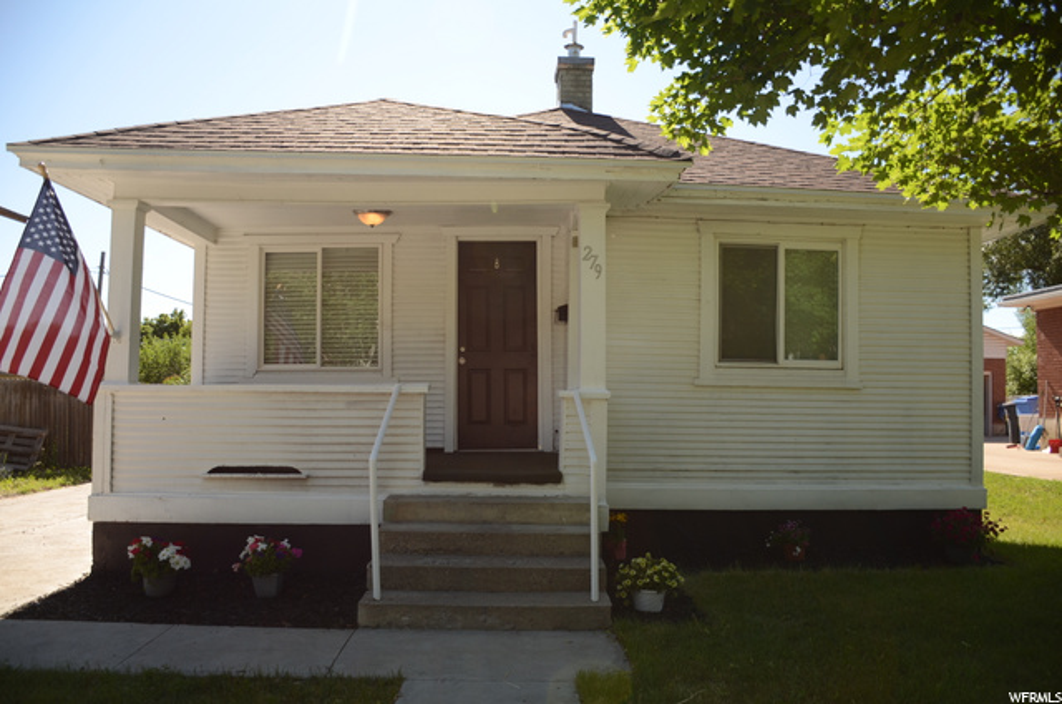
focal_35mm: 27
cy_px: 352
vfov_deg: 47.7
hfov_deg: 67.5
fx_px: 795
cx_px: 531
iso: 100
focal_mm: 18
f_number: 3.5
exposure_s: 1/500
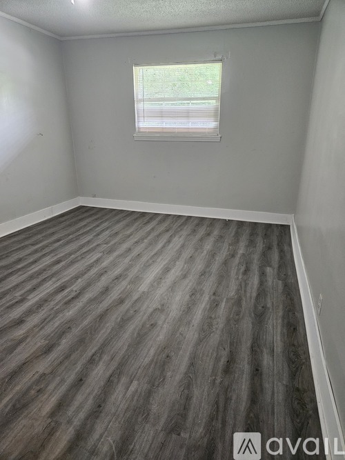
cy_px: 230
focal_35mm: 23
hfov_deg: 58.9
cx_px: 172
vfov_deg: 73.9
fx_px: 306
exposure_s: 1/120
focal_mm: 5.4
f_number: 1.8
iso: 800
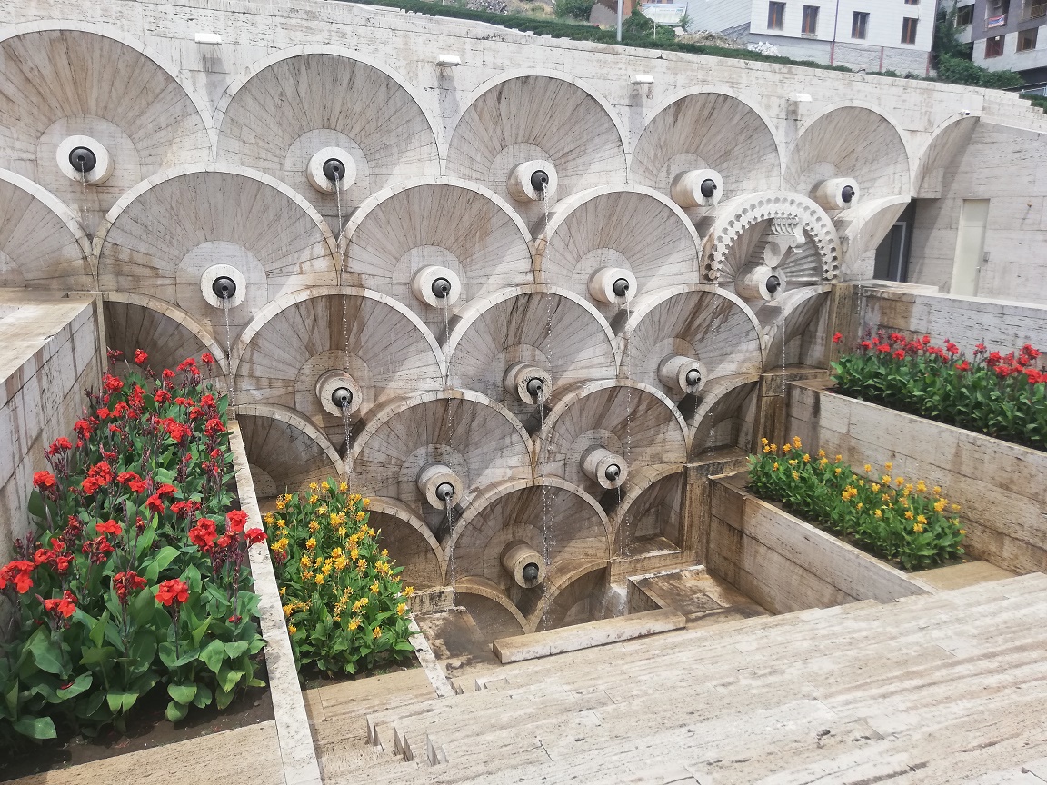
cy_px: 392
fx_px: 786
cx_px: 524
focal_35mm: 26
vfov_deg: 53.1
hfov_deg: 67.3
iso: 50
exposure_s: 1/644
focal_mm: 3.81
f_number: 2.2
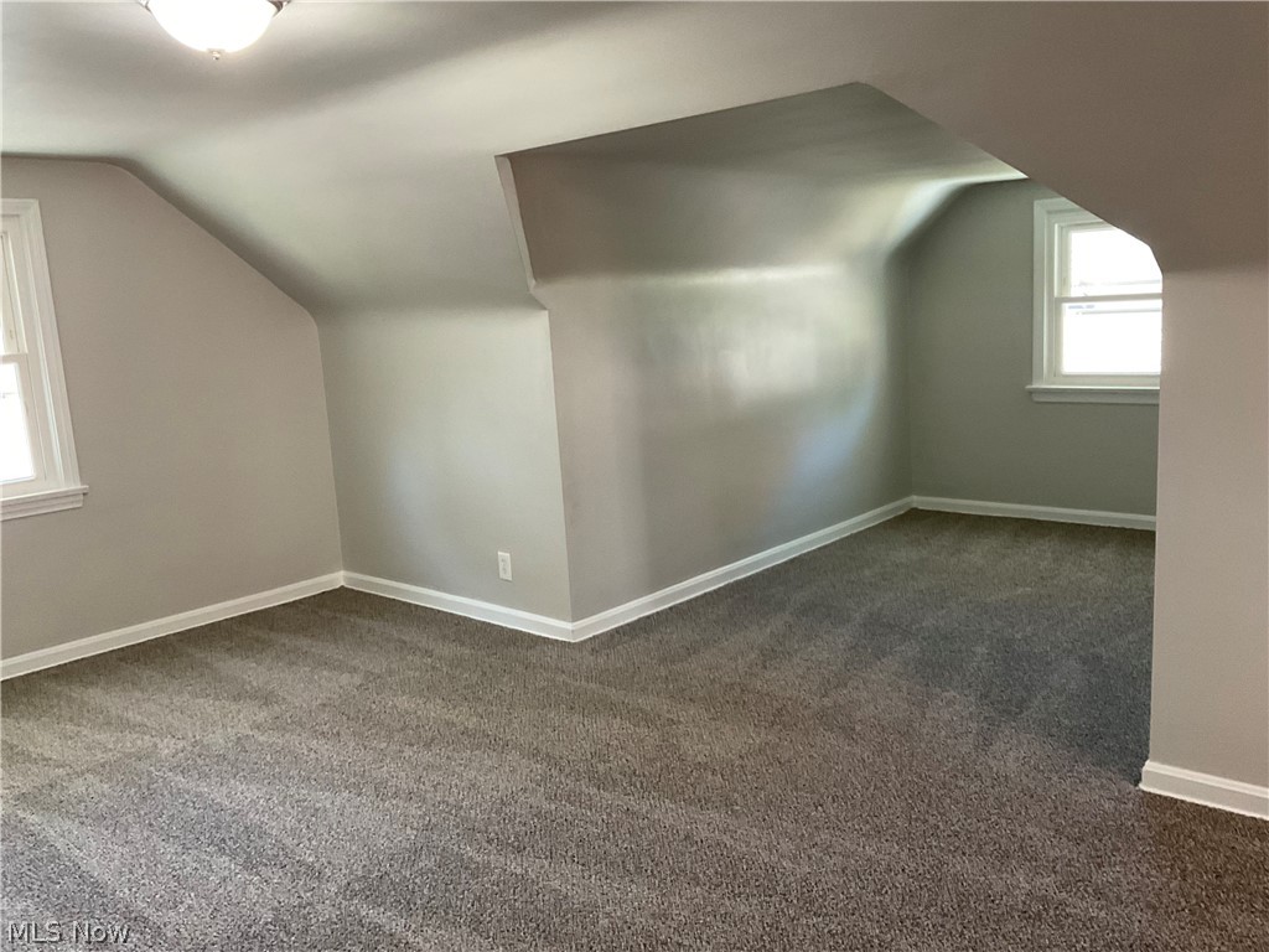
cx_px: 634
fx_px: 1063
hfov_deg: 61.7
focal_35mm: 29
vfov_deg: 48.2
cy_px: 476
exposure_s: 1/60
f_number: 1.8
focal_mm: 3
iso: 160
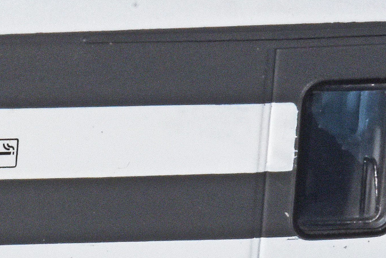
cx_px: -447
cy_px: 176
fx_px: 7477
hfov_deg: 2.9
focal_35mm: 697
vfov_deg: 2.0
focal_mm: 105
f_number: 29
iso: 800
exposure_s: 1/800
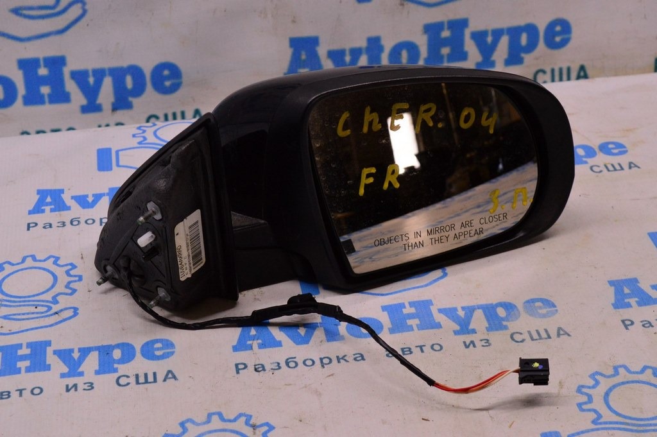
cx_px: 328
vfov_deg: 16.5
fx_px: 1504
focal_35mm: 82
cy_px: 218
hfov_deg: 24.6
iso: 1600
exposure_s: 1/125
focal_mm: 55
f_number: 8
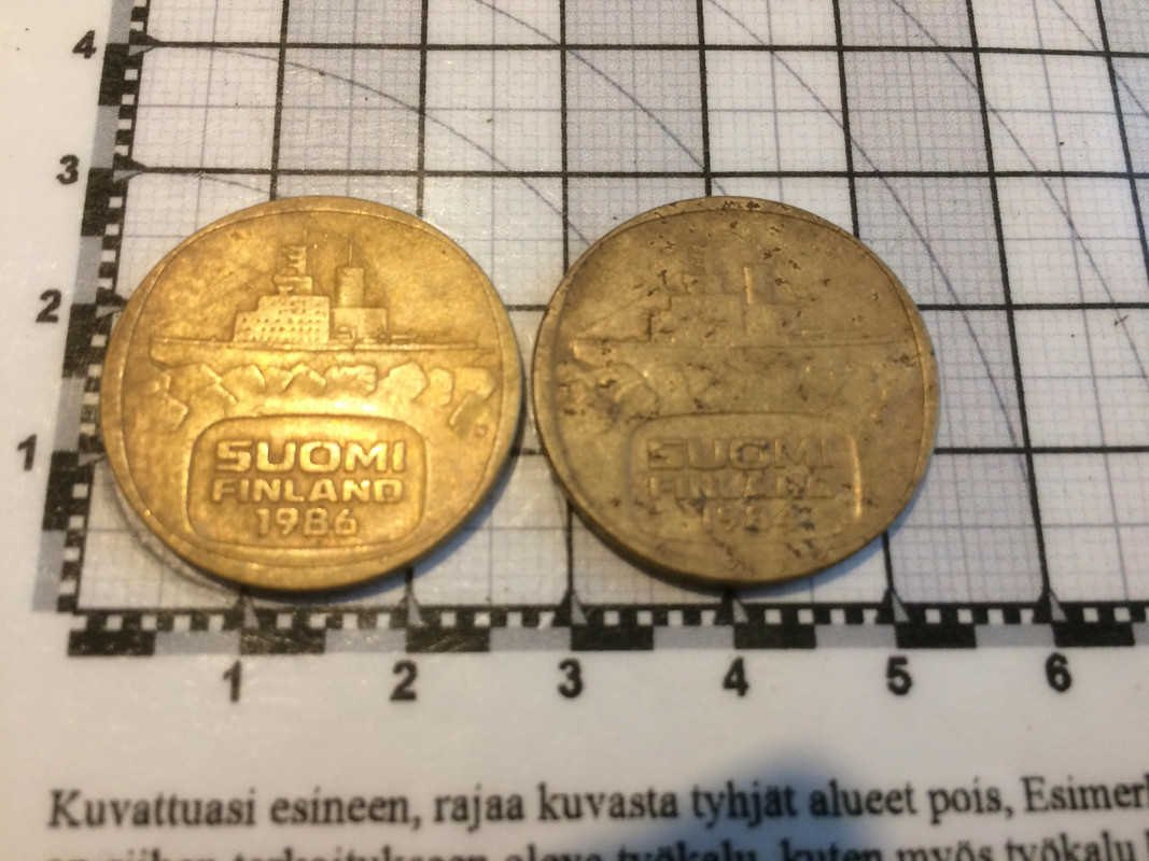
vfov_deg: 48.2
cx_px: 574
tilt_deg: -74.8
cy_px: 430
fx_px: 962
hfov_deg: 61.7
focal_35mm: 29
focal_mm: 4.15
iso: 160
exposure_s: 1/33
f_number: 2.2
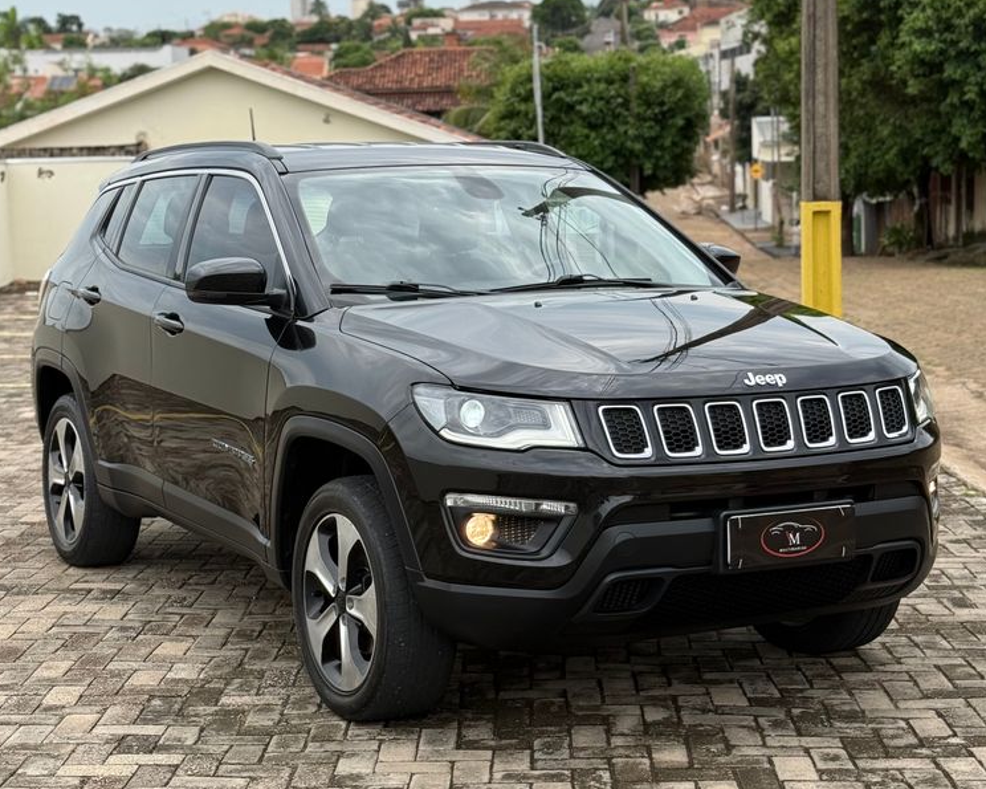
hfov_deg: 36.7
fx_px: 1488
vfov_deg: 29.7
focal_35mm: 51
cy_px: 390
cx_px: 488
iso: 64
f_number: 1.78
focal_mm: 6.76
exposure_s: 1/1642
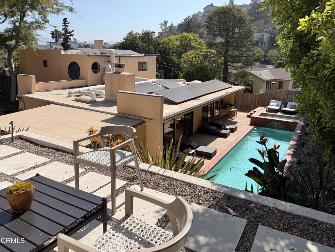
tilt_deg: -17.4
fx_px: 232
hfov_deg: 71.6
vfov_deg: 56.8
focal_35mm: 24
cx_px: 168
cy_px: 126
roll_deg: -0.7
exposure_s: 1/4975
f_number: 1.78
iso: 80
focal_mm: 6.76
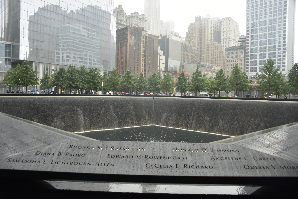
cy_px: 100
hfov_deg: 65.5
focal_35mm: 28
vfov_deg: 46.4
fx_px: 232
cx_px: 149
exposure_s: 1/100
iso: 400
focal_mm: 28
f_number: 6.3
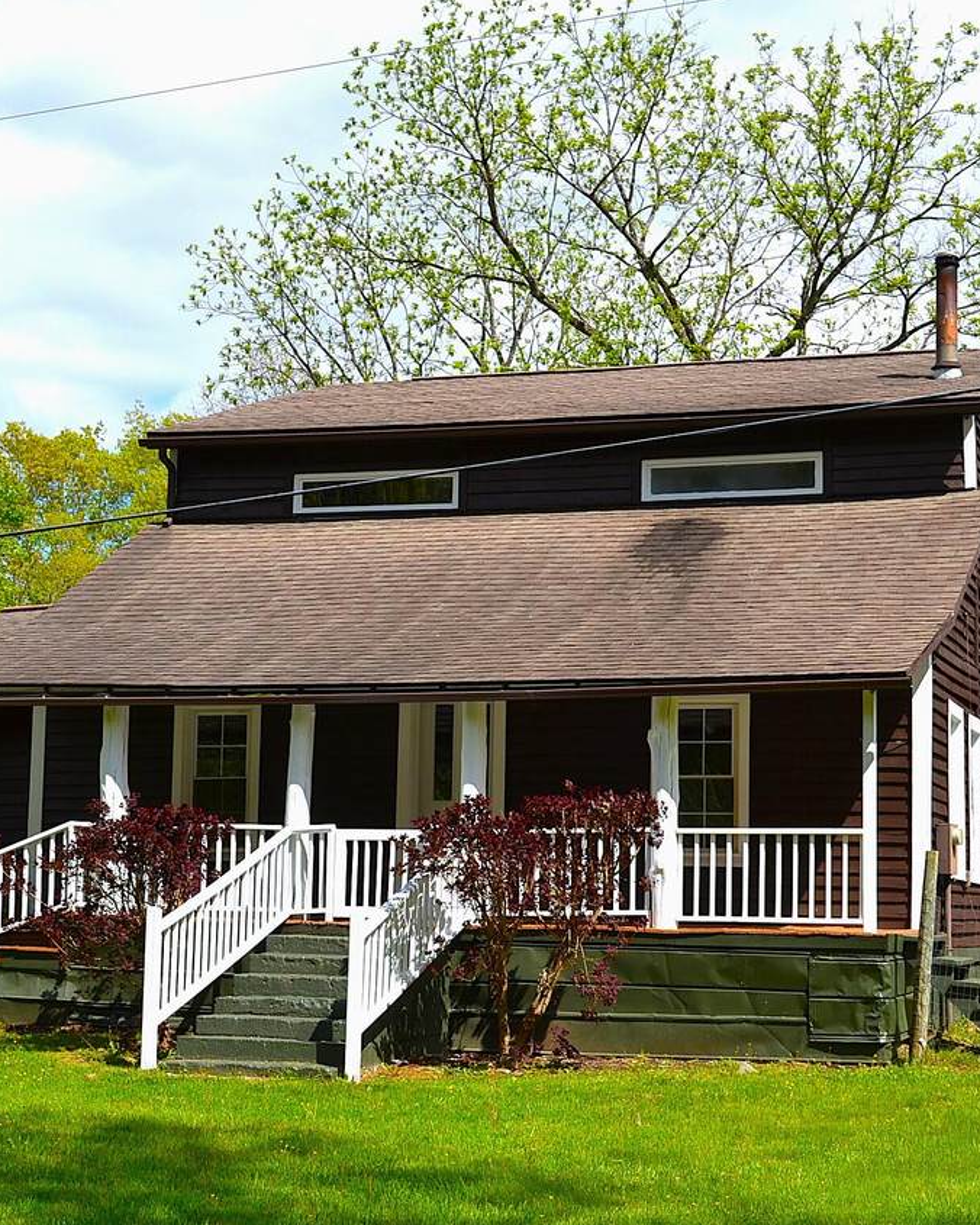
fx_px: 2320
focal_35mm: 64
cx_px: 548
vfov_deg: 29.6
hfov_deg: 23.8
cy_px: 614
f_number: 8
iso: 100
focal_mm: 30
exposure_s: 1/250
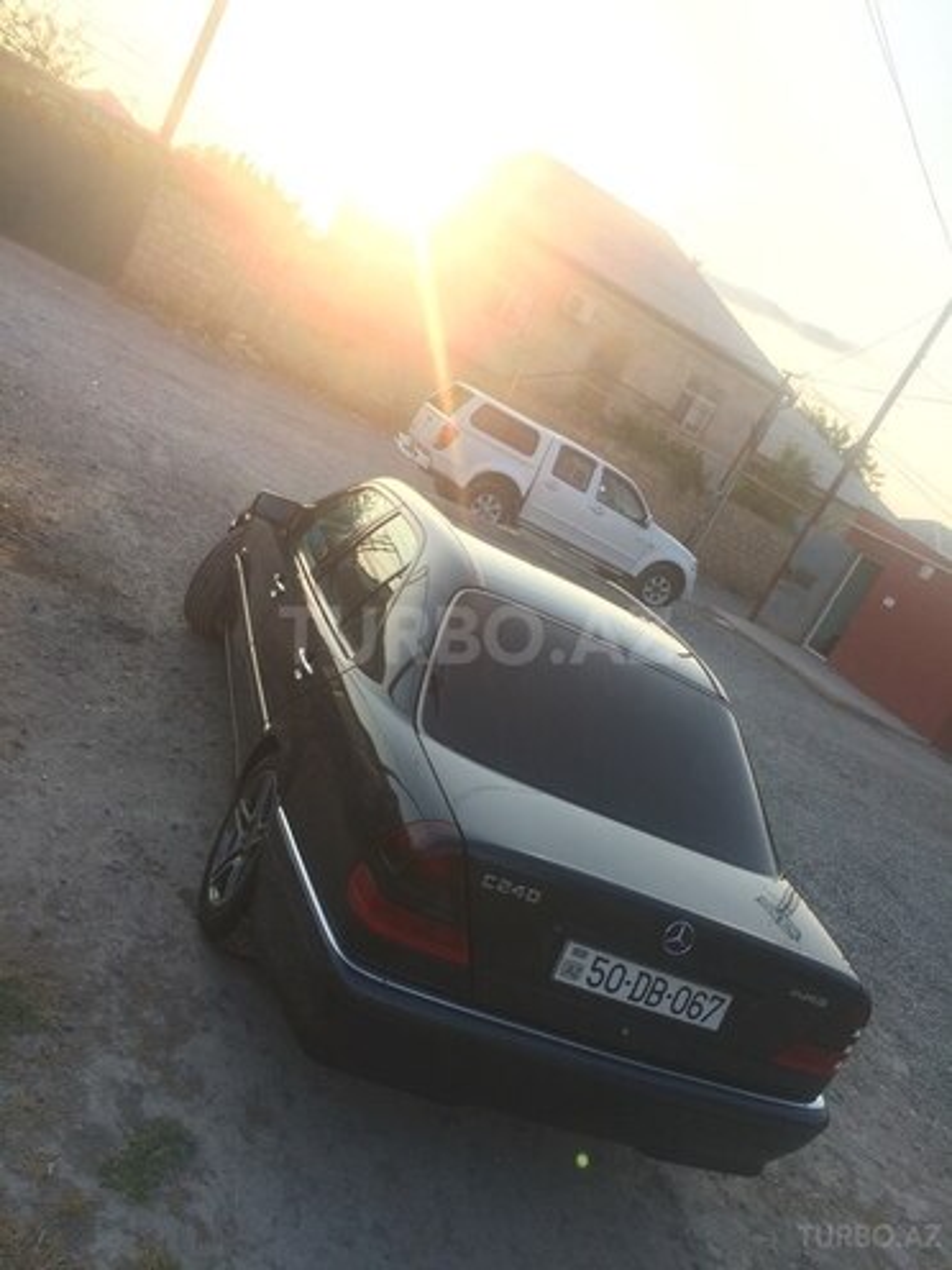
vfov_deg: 61.7
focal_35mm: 29
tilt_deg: -11.6
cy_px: 635
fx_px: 1063
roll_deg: -28.6
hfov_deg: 48.2
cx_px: 476
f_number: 2.2
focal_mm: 4.15
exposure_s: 1/342
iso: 32
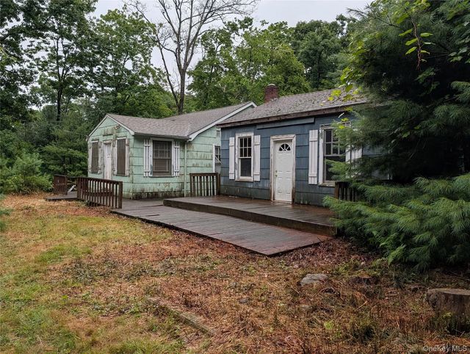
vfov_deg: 56.9
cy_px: 177
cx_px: 235
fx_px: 326
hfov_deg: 71.5
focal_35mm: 24
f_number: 1.68
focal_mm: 6.9
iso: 16
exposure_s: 1/797
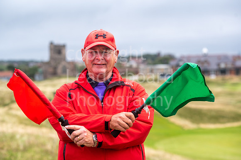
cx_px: 120
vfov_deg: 12.0
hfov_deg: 18.0
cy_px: 80
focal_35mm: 114
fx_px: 761
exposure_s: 1/2500
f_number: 5
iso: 400
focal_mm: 110
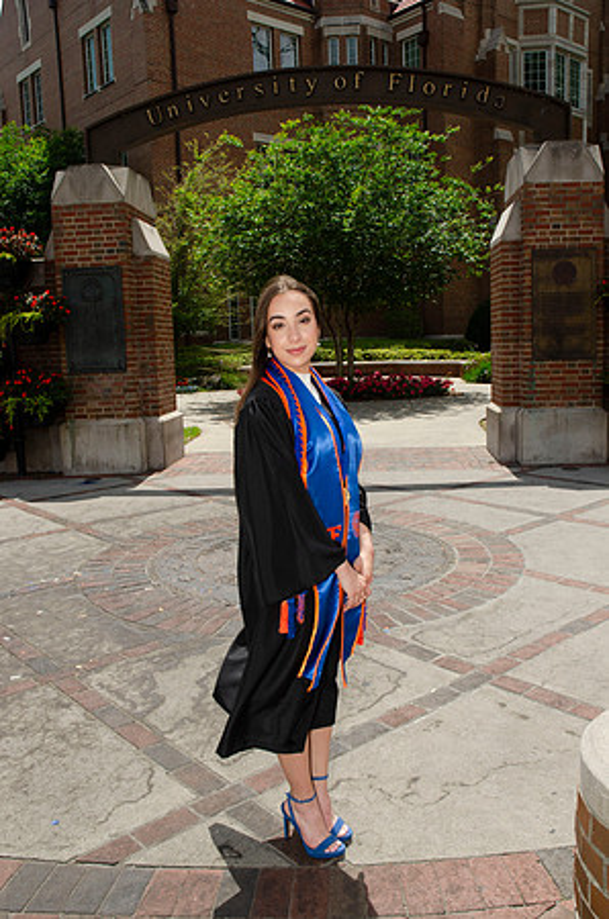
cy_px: 460
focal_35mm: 33
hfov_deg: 39.8
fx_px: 841
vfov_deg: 57.3
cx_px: 304
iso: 100
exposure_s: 1/250
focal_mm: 22
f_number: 10
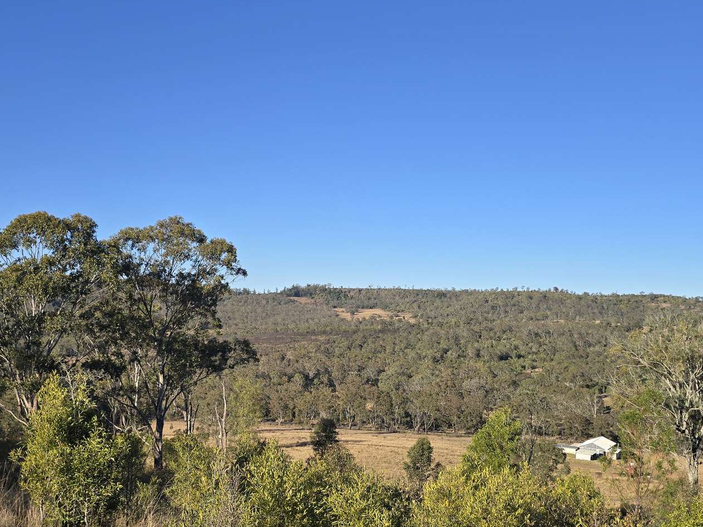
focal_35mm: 35
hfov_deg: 52.5
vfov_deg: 40.5
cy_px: 315
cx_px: 303
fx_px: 711
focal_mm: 6.3
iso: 12
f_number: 1.7
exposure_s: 1/631
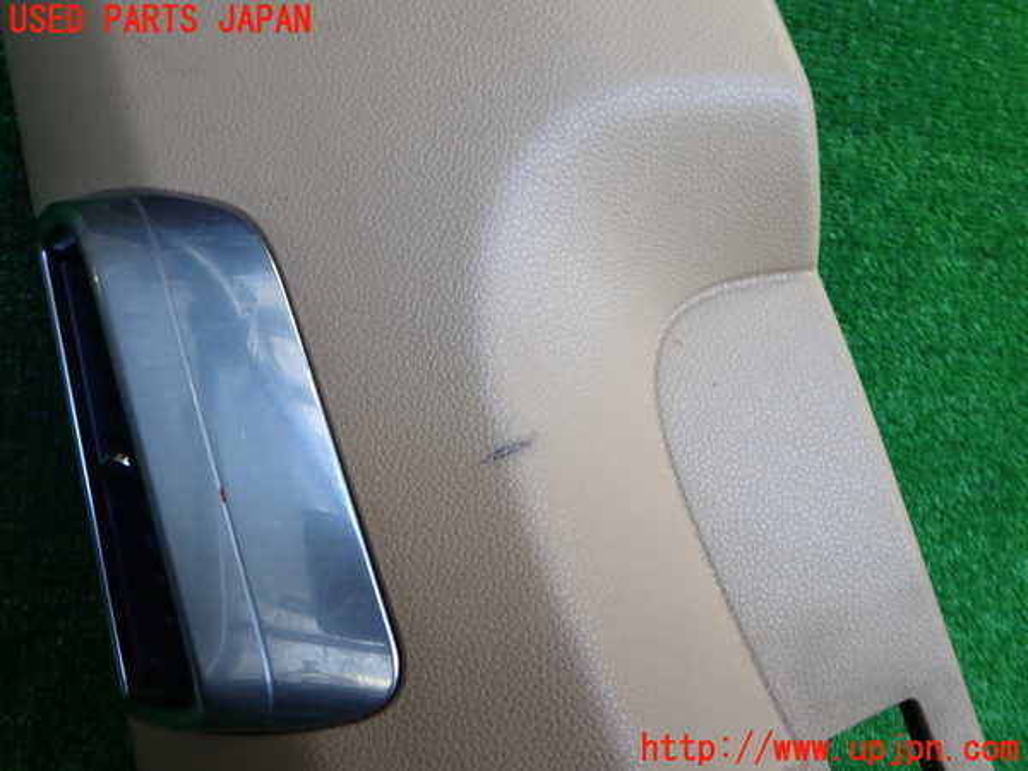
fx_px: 891
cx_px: 514
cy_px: 386
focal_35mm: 30
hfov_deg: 60.0
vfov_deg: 46.8
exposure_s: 1/125
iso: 160
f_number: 2.3
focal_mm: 5.4
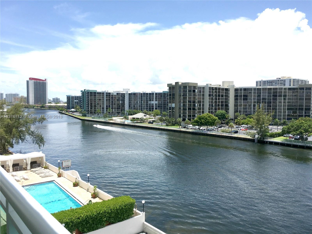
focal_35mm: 29
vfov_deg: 48.2
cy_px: 117
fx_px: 261
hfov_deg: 61.7
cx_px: 156
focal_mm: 4.15
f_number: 2.2
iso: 25
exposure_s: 1/2404
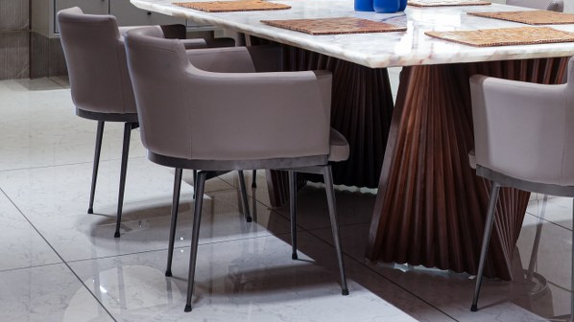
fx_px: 1263
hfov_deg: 24.8
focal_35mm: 83
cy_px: -74
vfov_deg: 14.1
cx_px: 522
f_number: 5.6
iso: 1000
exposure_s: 1/15
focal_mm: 37
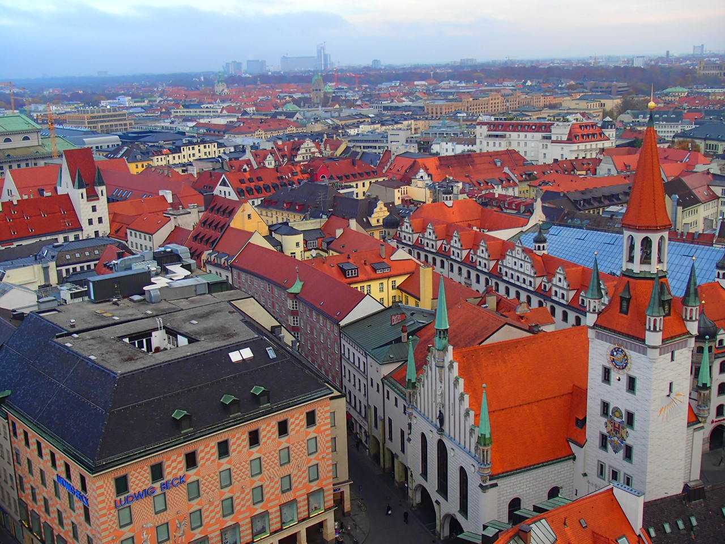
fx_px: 838
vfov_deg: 36.0
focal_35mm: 40
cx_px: 362
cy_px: 272
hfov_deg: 46.8
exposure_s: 1/160
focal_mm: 7.28
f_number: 4.7
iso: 100
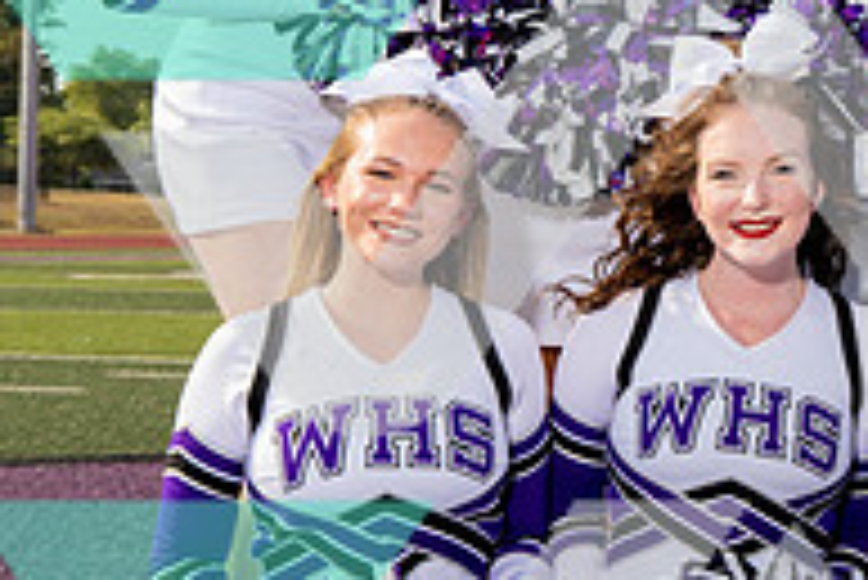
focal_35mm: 84
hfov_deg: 21.8
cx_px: 1124
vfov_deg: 16.3
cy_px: 196
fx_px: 2027
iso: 100
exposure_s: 1/250
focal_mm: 28
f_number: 6.3
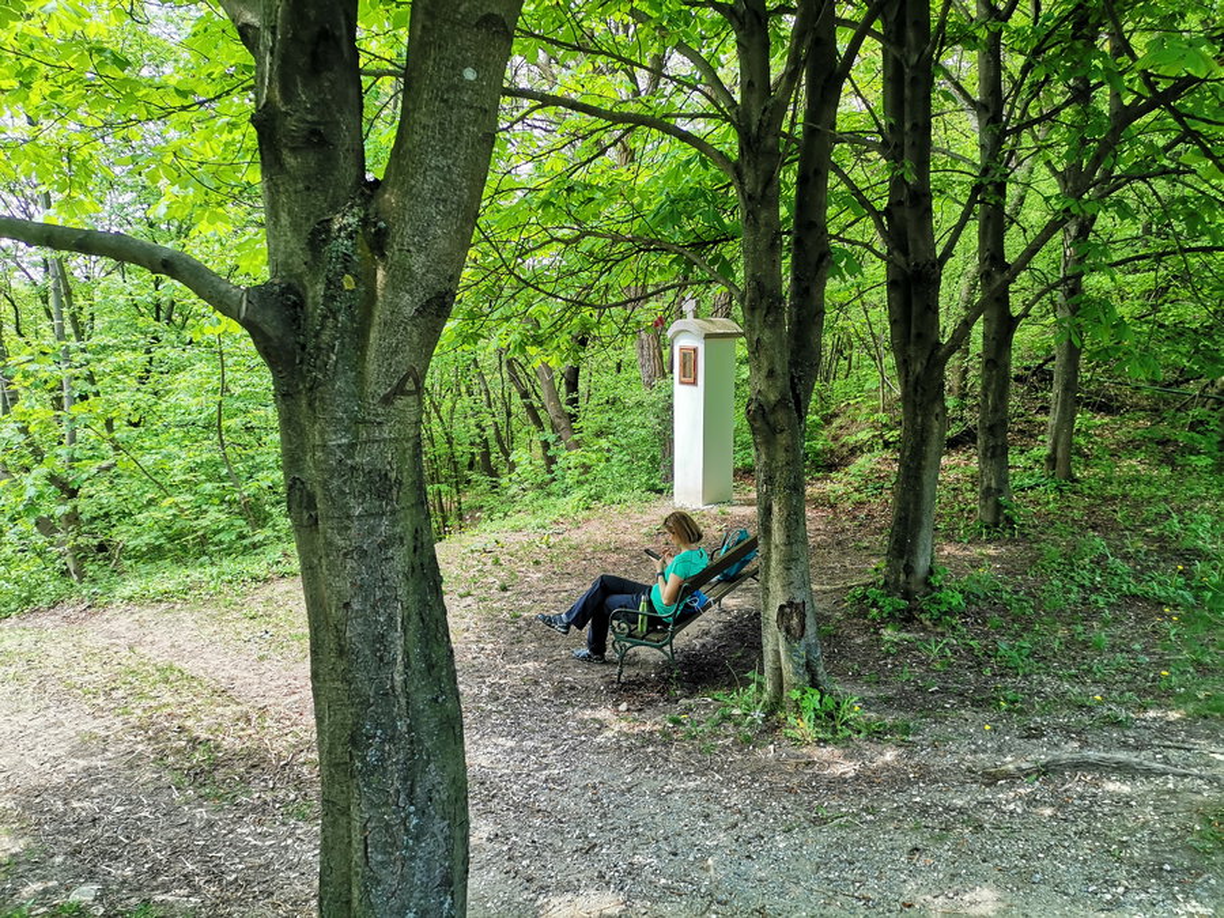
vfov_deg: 53.1
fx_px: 919
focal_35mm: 26
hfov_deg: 67.3
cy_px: 459
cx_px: 612
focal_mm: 4.75
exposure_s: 1/171
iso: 50
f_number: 1.8
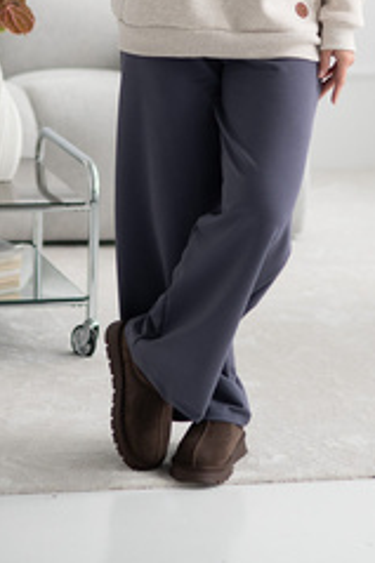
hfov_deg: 7.7
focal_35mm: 178
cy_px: 28
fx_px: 2785
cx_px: 256
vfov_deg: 11.5
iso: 200
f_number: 2.5
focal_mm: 85
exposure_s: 1/320
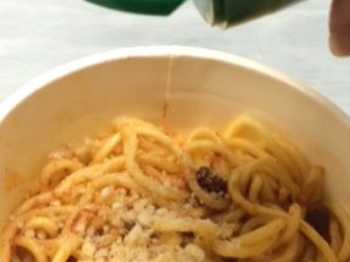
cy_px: 110
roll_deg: -6.9
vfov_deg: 22.5
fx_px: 657
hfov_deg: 29.8
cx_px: 175
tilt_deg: -39.8
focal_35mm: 65
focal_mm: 4.15
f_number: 2.2
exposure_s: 1/33
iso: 64
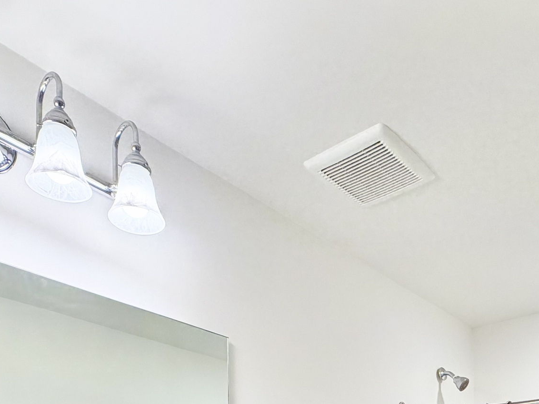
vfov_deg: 29.7
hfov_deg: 48.1
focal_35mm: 38
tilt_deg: +0.0
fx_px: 592
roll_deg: +0.4
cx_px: 360
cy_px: 533
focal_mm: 2.22
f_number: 2.2
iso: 125
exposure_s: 1/120
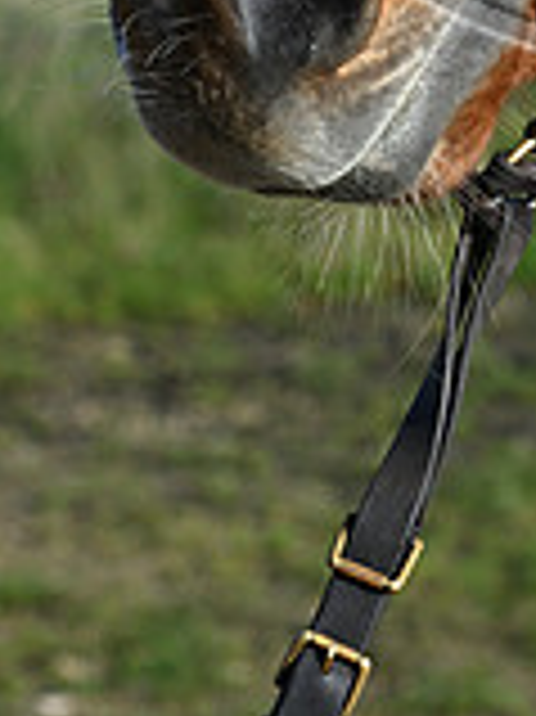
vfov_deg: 7.8
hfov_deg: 6.0
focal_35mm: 246
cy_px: -585
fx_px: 5086
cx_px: 651
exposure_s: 1/1250
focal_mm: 70
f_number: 5.6
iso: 320
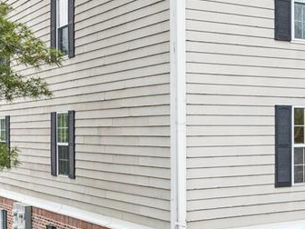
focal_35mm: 73
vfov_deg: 20.2
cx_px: 344
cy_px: 132
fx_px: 643
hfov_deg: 24.7
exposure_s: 1/20
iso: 110
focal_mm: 12.3
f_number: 2.8
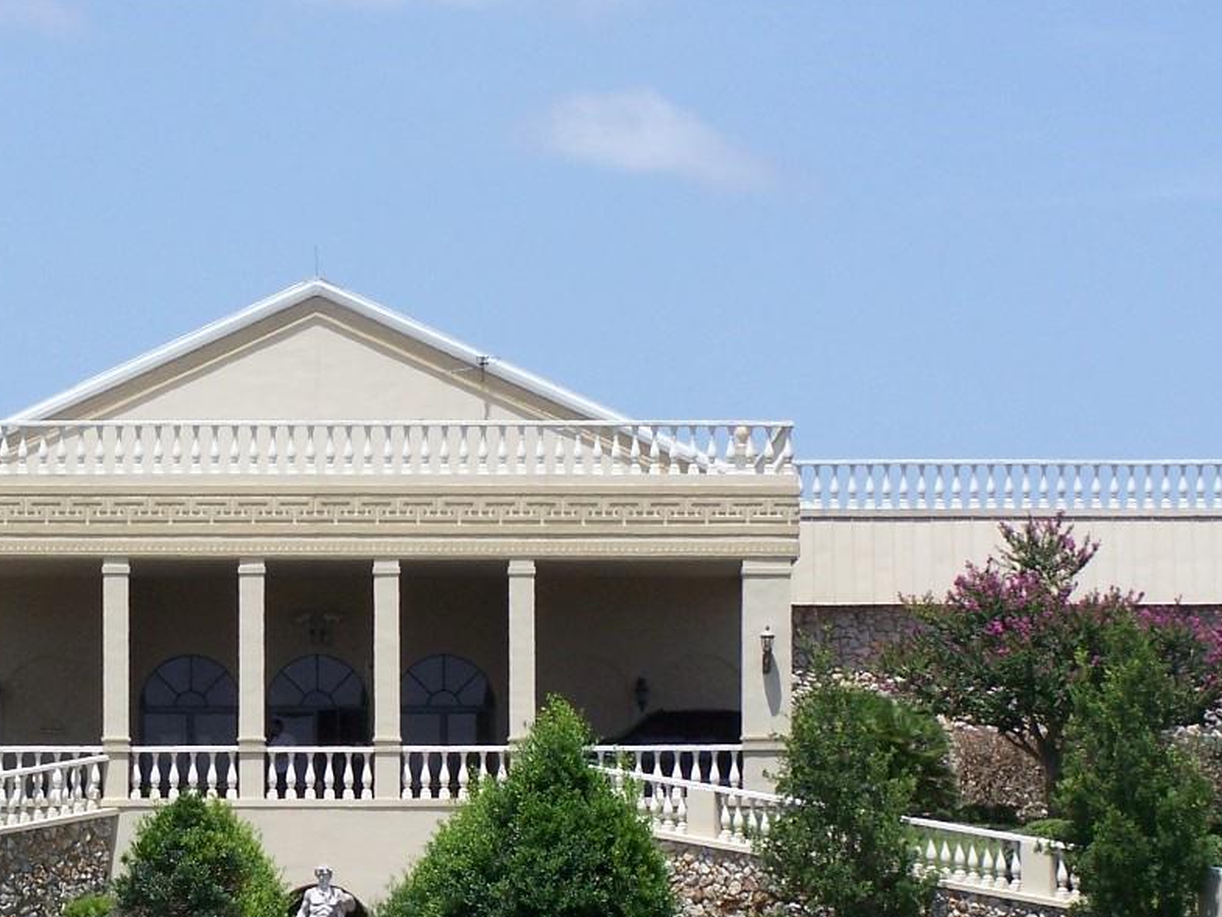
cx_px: 227
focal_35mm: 214
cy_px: 504
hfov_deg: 9.2
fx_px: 7556
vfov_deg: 6.9
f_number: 4.5
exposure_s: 1/400
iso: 64
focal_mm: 17.5
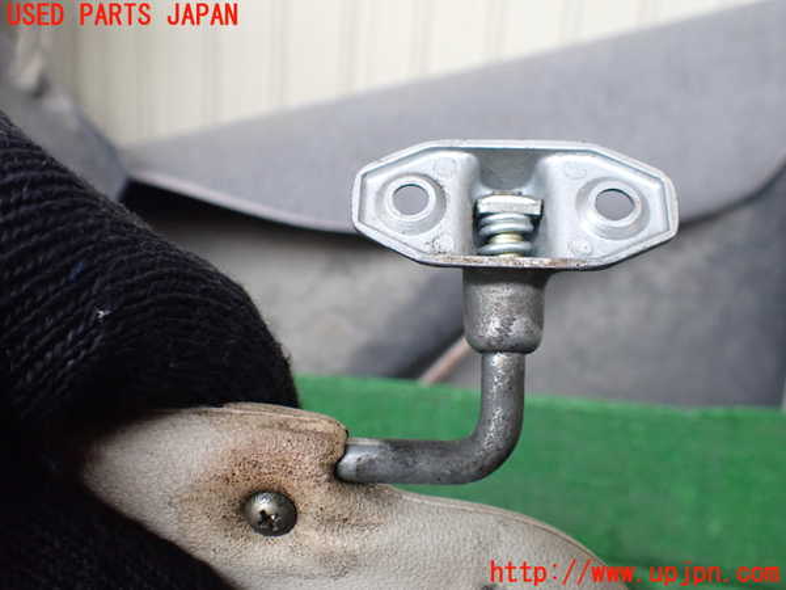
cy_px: 295
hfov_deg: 60.0
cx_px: 393
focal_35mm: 30
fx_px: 681
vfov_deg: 46.8
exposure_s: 1/125
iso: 800
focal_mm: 5.4
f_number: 2.3
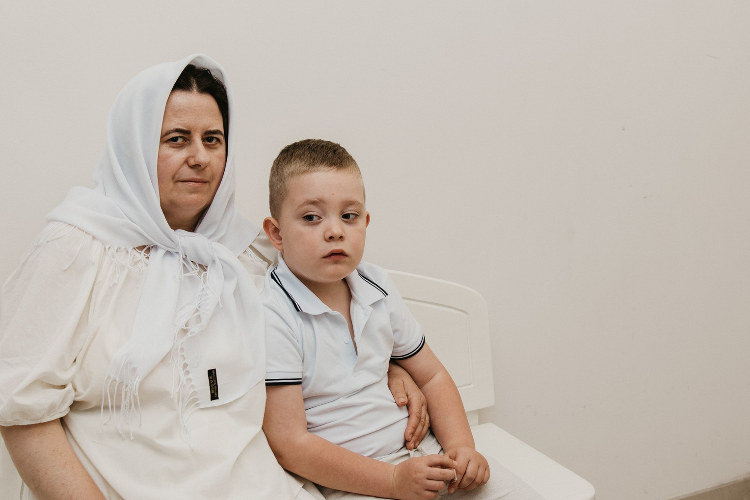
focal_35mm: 56
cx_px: 357
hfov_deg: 35.6
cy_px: 275
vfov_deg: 24.2
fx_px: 1167
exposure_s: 1/160
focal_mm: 32
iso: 320
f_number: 4
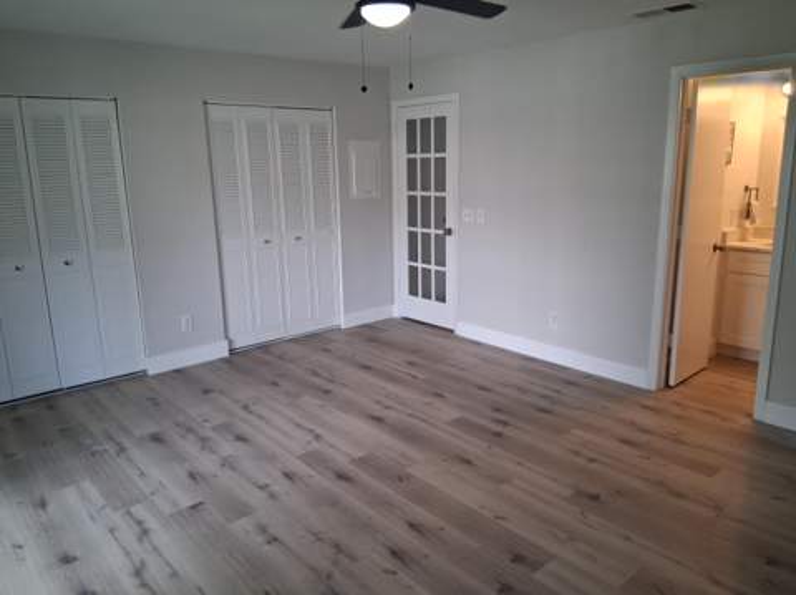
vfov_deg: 53.0
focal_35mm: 26
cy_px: 298
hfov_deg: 67.4
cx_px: 398
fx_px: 597
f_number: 1.8
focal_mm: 3.98
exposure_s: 1/120
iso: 320
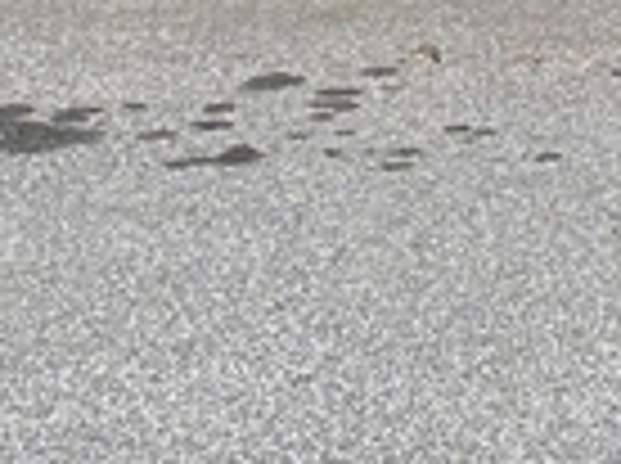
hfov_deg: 10.2
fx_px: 3456
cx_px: 634
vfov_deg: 6.5
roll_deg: -0.1
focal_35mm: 193
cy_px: -1212
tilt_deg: +4.1
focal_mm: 4.25
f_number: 1.8
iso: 32
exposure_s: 1/2268
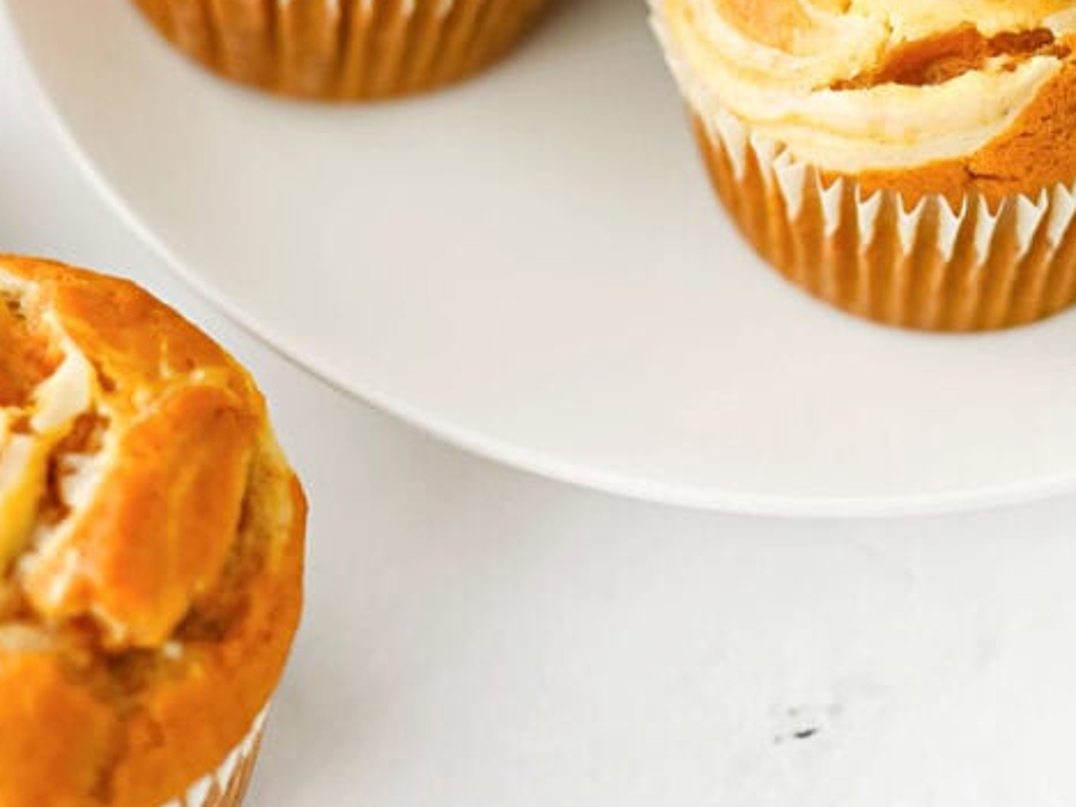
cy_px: -106
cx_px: 767
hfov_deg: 18.6
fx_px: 3264
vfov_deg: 13.8
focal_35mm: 105
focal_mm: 50
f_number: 3.5
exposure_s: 1/200
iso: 220
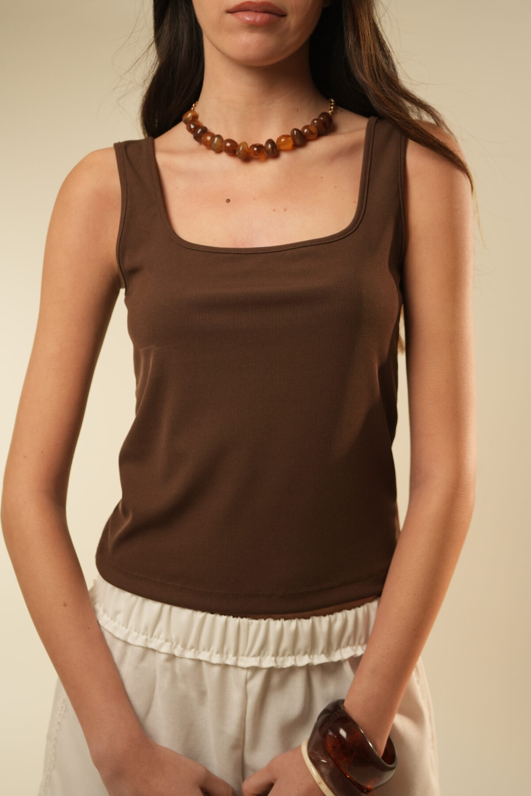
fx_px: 1106
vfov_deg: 39.6
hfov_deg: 27.0
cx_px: 266
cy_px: 398
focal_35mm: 50
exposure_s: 1/125
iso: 500
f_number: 3.5
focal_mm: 50
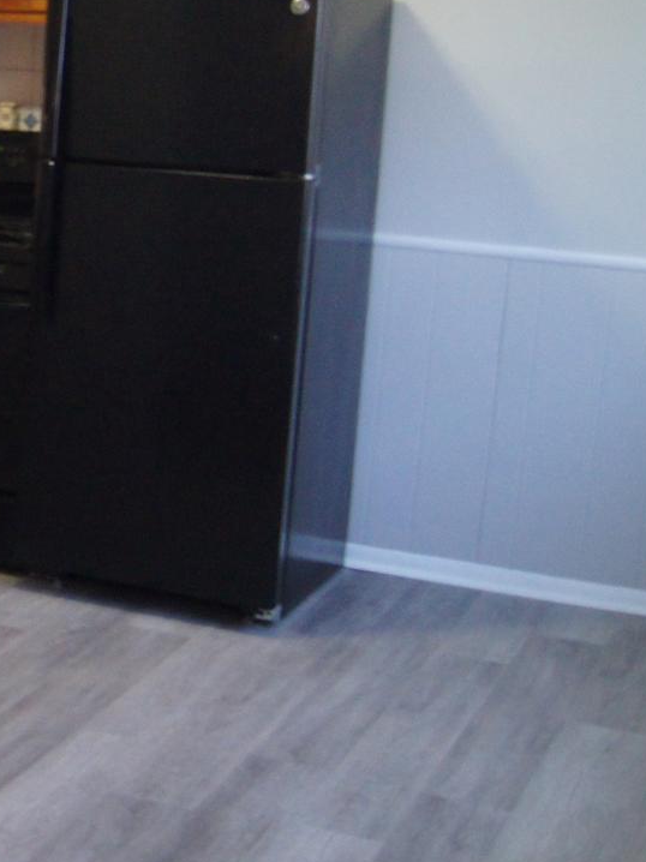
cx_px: -318
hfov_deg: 17.8
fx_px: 1842
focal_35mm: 74
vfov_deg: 26.2
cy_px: 282
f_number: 4
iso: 1600
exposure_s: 1/160
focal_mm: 18
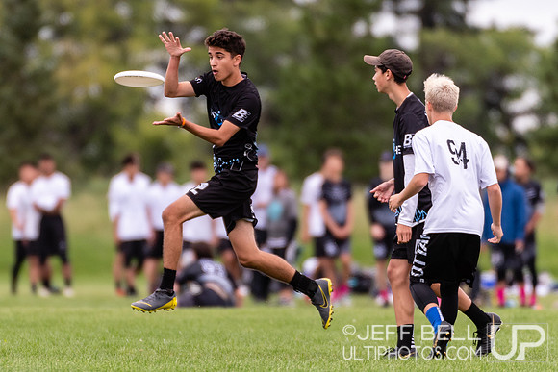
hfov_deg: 2.2
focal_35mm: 923
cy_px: 178
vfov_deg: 1.5
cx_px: 201
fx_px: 14313
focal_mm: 400
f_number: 4
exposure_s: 1/1000
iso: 450
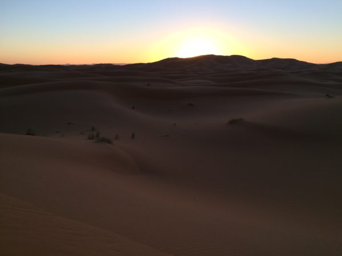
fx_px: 287
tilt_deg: -12.5
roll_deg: +0.7
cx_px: 171
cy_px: 128
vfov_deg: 48.2
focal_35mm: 29
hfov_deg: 61.7
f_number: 2.2
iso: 32
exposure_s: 1/570
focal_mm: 4.15
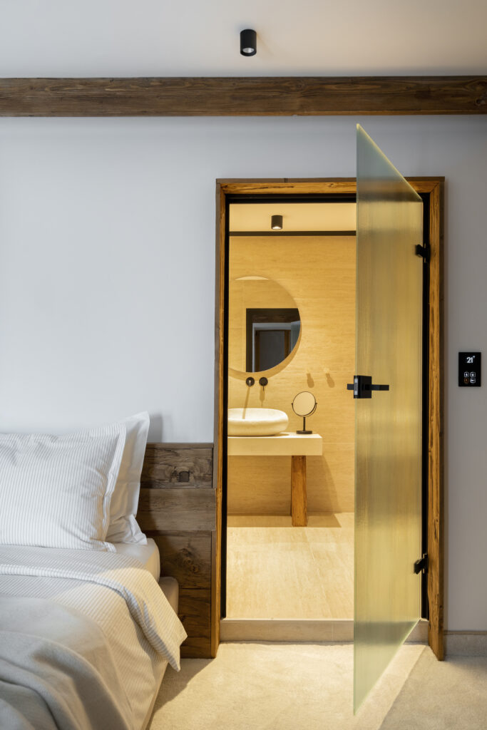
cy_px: 365
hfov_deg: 45.0
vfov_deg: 63.7
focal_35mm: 29
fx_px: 588
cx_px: 244
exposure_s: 1/1.67
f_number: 8
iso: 200
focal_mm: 29
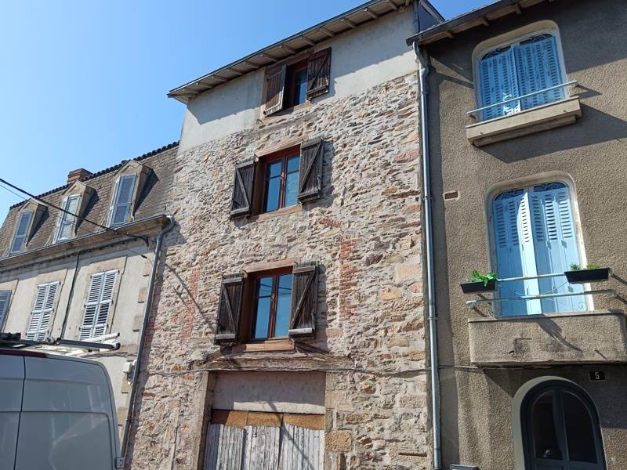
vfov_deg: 51.4
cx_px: 314
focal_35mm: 27
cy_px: 235
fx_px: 489
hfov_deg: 65.3
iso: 100
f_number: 1.9
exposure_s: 1/593
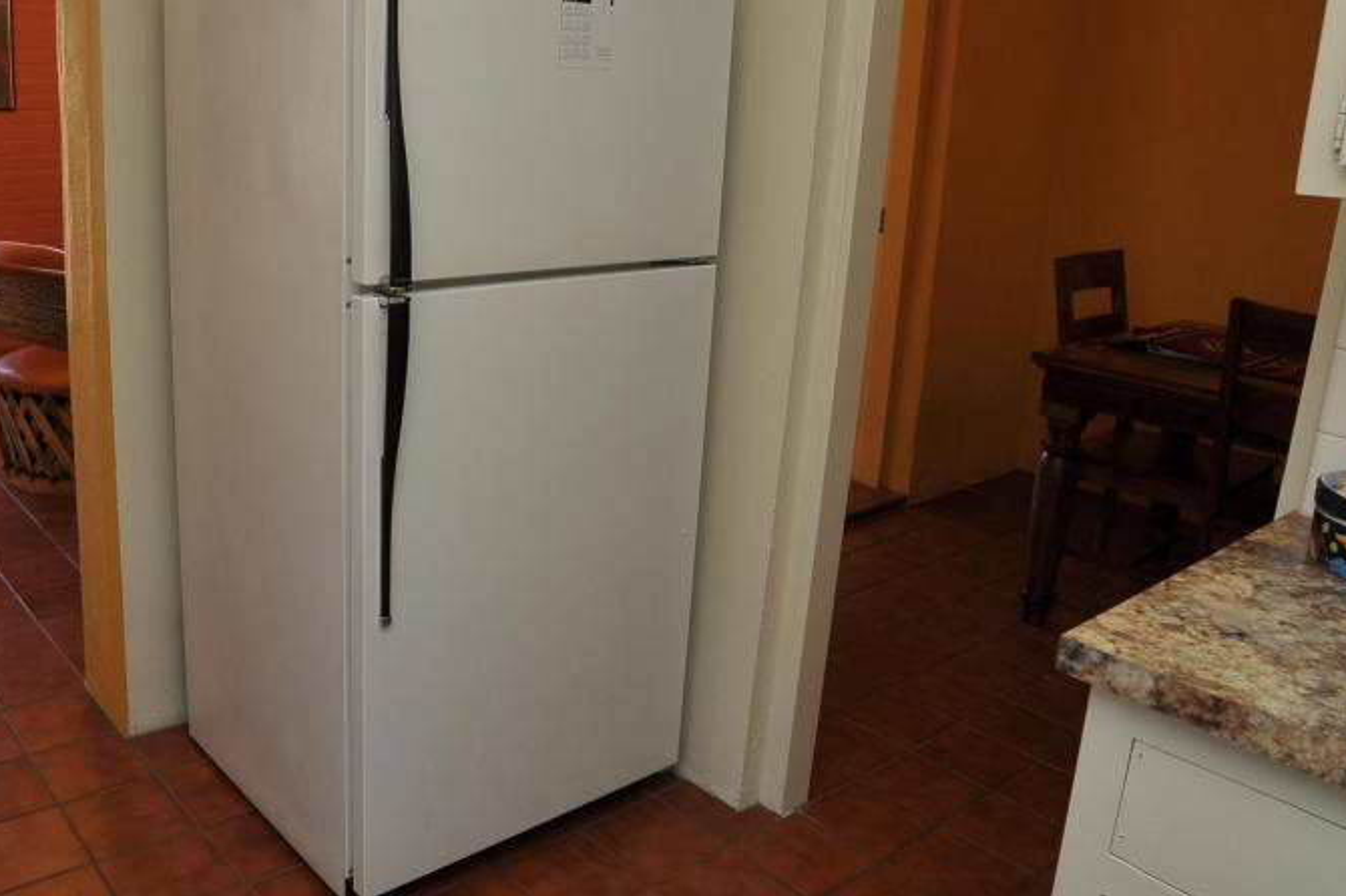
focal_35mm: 31
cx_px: 472
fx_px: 1158
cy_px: 352
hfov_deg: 59.2
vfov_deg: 42.1
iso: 500
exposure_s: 1/30
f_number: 9
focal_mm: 18
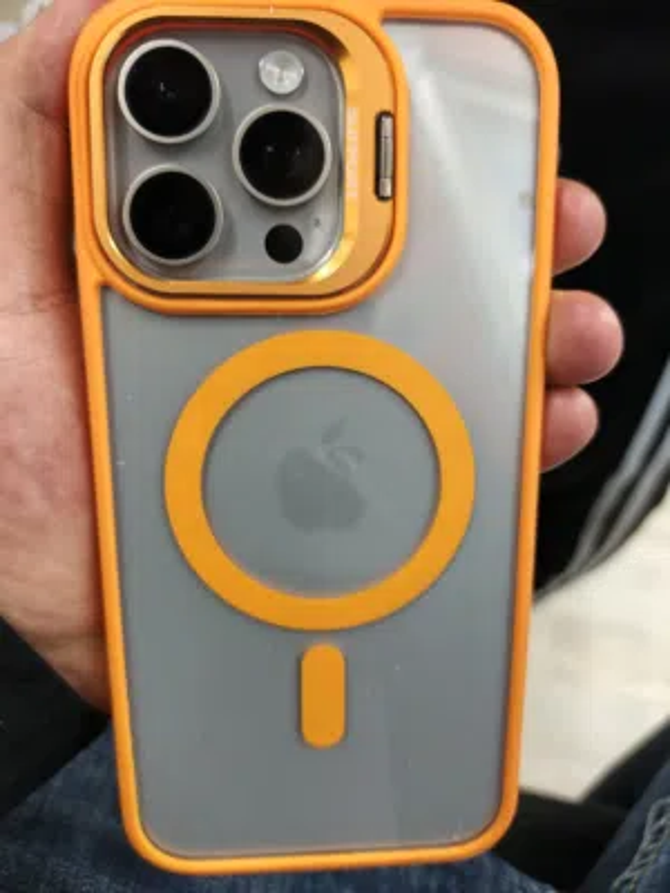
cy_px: 446
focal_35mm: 23
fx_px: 594
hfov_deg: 58.9
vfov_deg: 73.9
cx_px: 335
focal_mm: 5.56
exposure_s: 1/50
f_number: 1.8
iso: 399
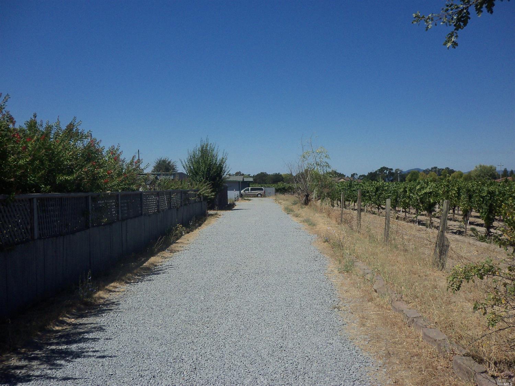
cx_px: 258
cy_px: 193
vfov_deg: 41.8
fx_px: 506
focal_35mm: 34
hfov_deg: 54.0
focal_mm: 5.7
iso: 80
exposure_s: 1/400
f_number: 8.8
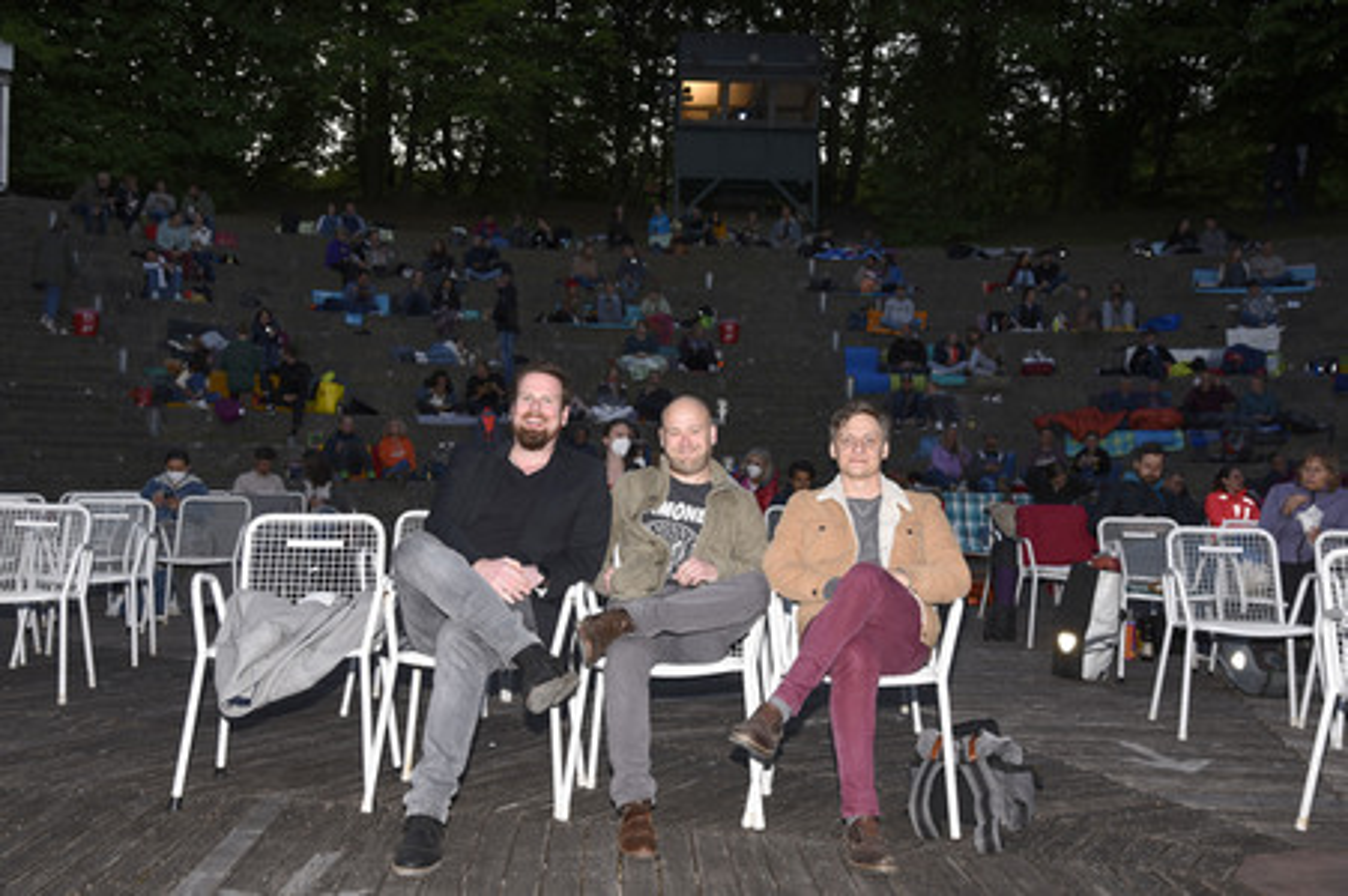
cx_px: 674
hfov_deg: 48.5
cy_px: 448
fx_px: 1497
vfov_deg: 33.4
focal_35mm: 40
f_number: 6.3
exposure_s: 1/60
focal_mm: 40
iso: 250
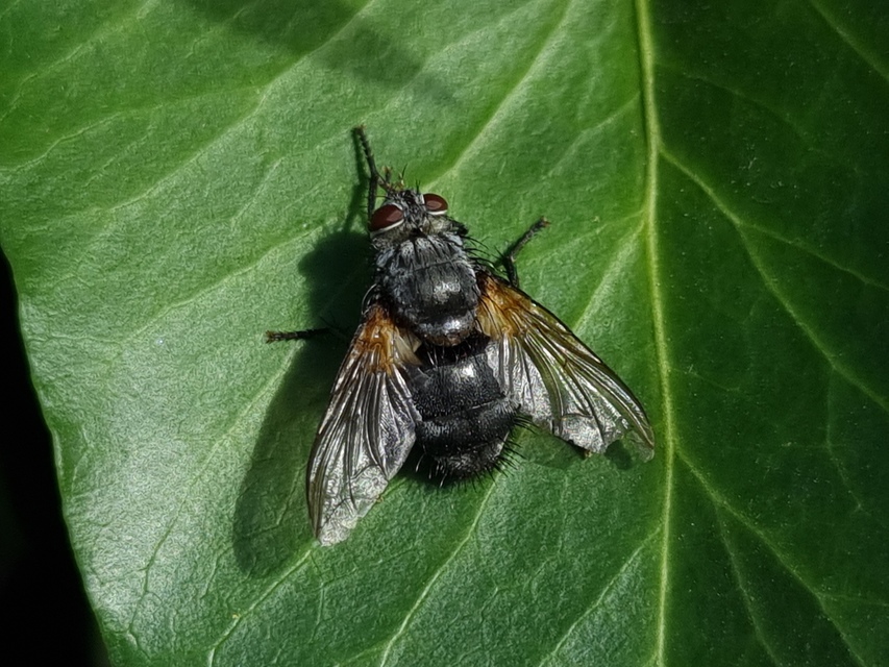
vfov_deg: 53.1
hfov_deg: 67.3
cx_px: 444
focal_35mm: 26
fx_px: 668
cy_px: 334
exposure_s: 1/904
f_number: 1.8
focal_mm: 5.4
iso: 50
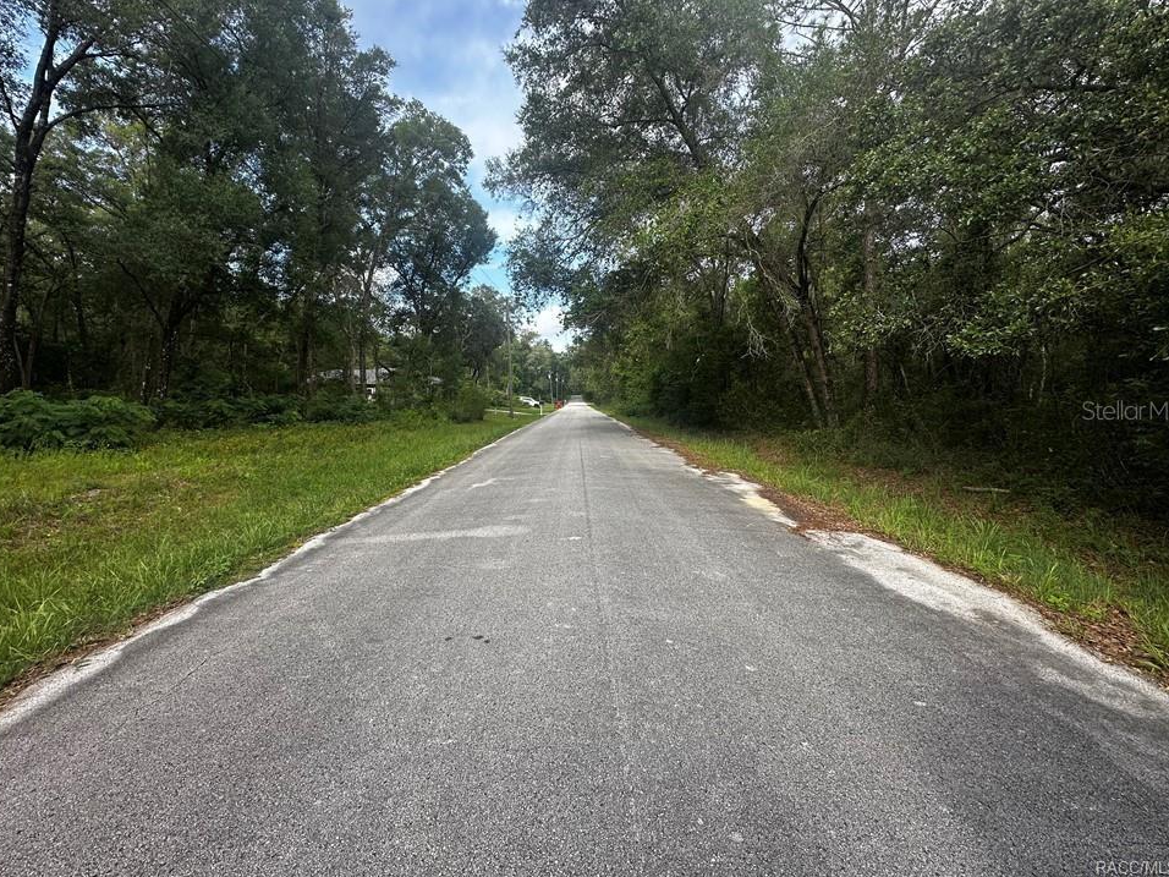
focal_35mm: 15
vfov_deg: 81.6
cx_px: 571
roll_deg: +0.1
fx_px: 507
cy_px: 410
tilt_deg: -0.5
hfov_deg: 98.2
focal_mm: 2.22
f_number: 2.2
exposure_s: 1/479
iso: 40
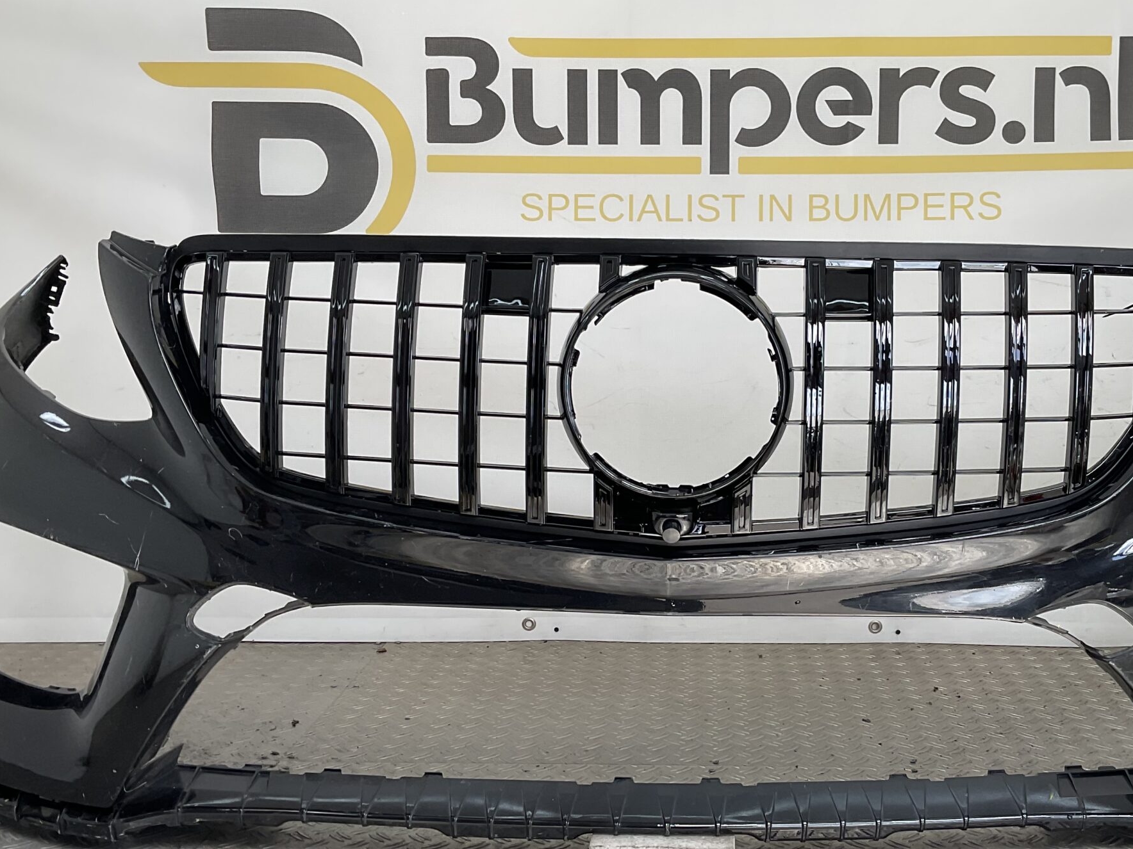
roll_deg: -1.7
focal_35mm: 42
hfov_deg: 44.5
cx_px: 696
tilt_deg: -8.7
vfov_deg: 34.3
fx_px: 1375
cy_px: 490
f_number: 1.8
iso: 16
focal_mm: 3
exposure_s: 1/358
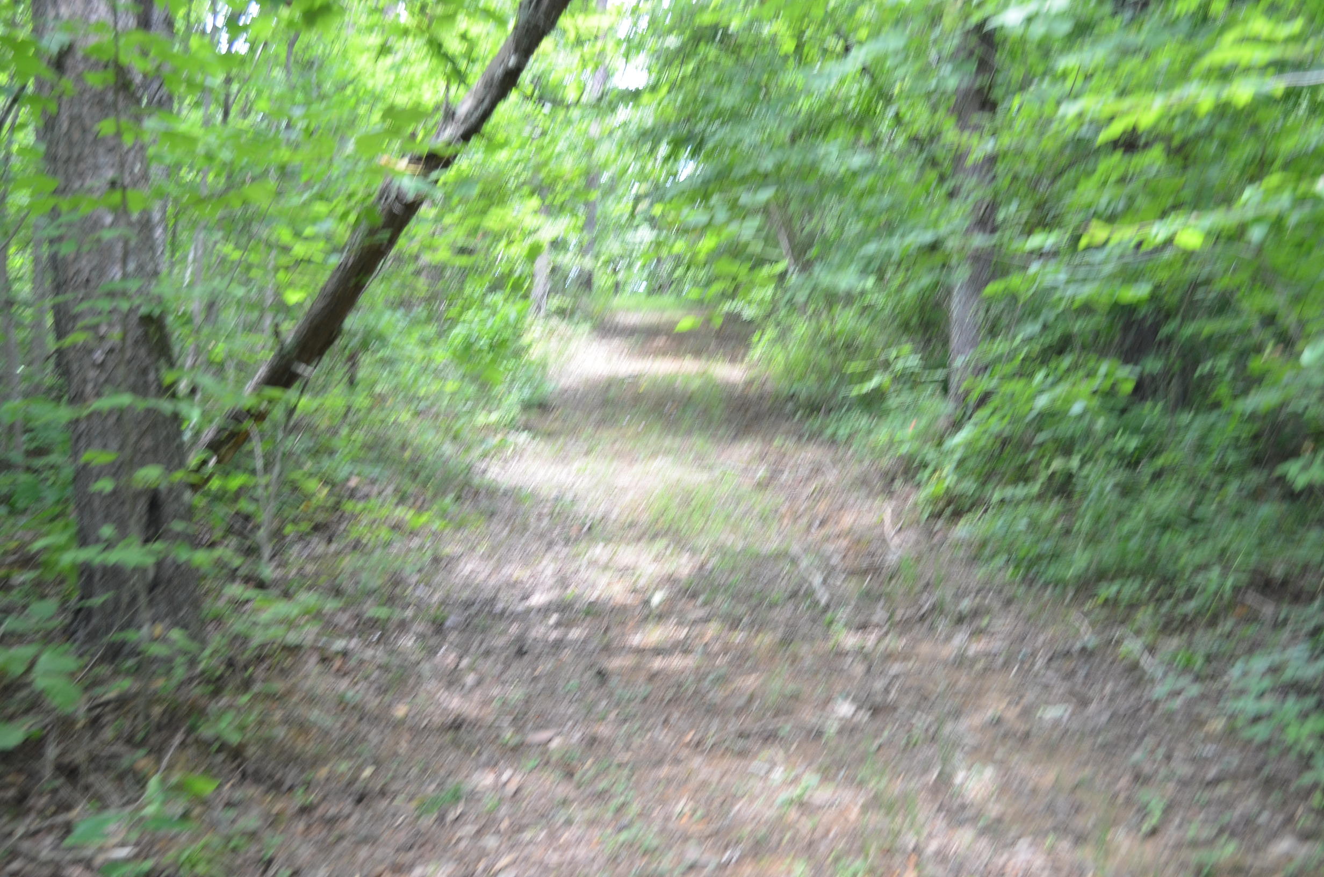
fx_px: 1541
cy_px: 438
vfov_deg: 31.8
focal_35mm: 42
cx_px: 662
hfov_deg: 46.5
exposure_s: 1/60
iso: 500
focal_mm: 28
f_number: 4.5
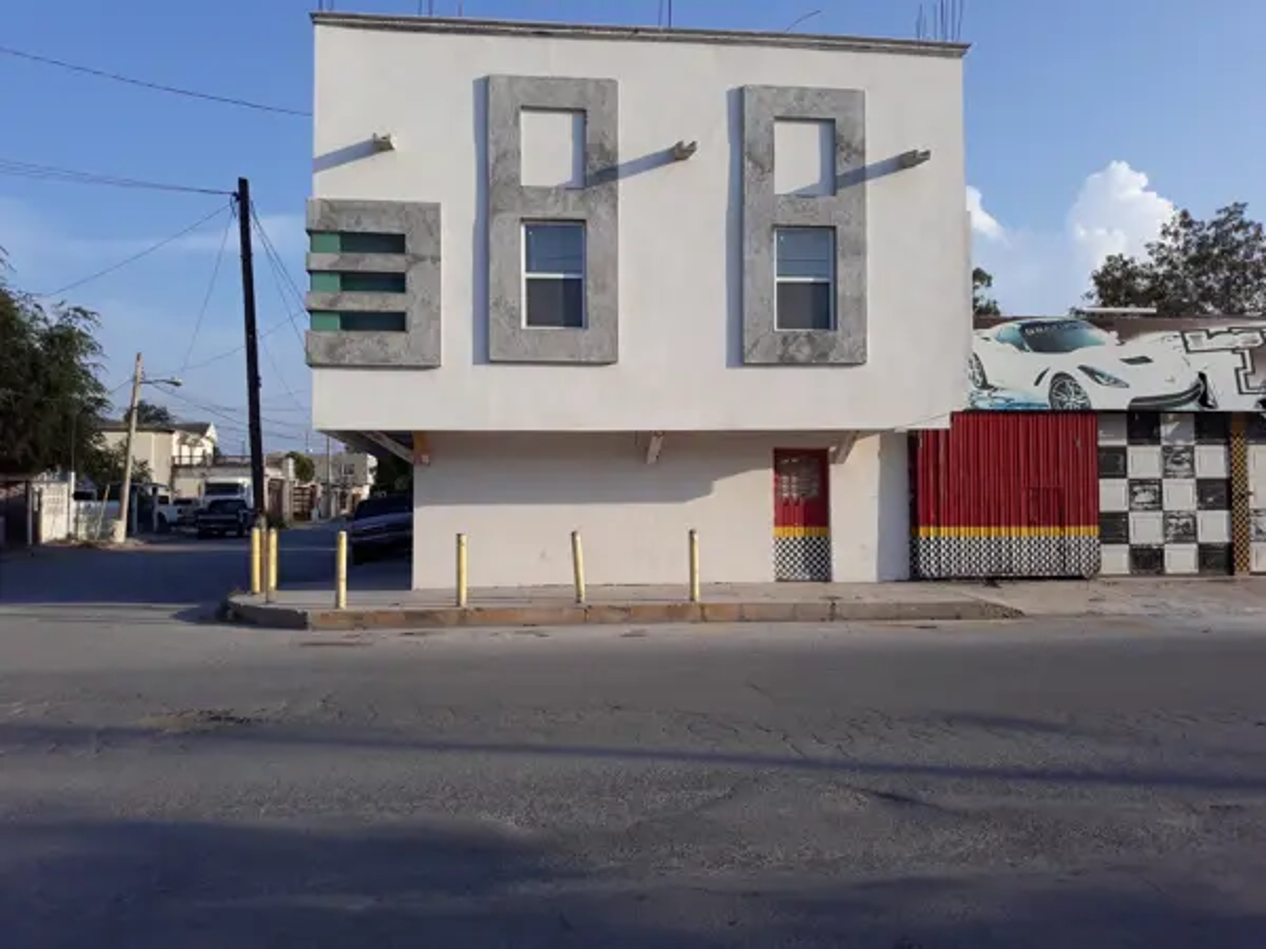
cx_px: 633
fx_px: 987
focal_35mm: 27
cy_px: 474
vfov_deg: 51.4
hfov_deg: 65.3
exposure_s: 1/1575
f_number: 1.7
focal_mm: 3.71
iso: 40
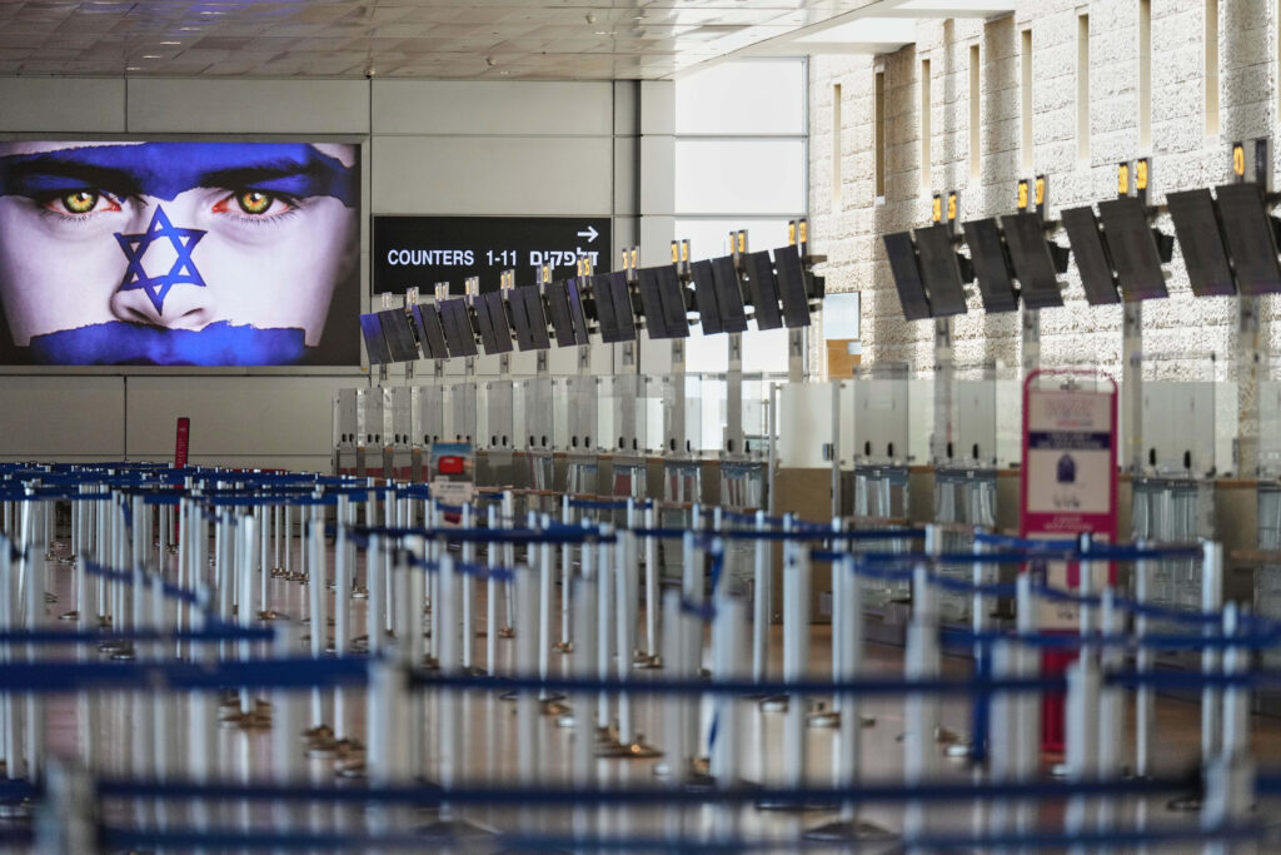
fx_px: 7117
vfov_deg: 6.9
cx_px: 640
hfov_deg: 10.3
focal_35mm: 200
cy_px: 428
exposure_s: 1/1250
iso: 1600
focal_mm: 200
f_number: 2.8
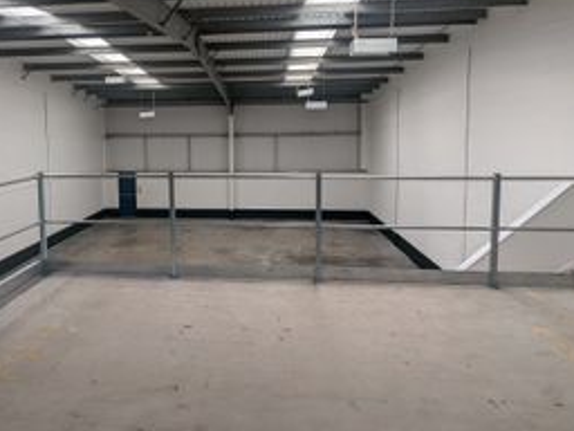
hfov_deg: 68.6
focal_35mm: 25
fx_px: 415
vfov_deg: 54.2
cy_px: 159
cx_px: 226
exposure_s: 1/105
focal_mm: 2.35
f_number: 2.2
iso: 38
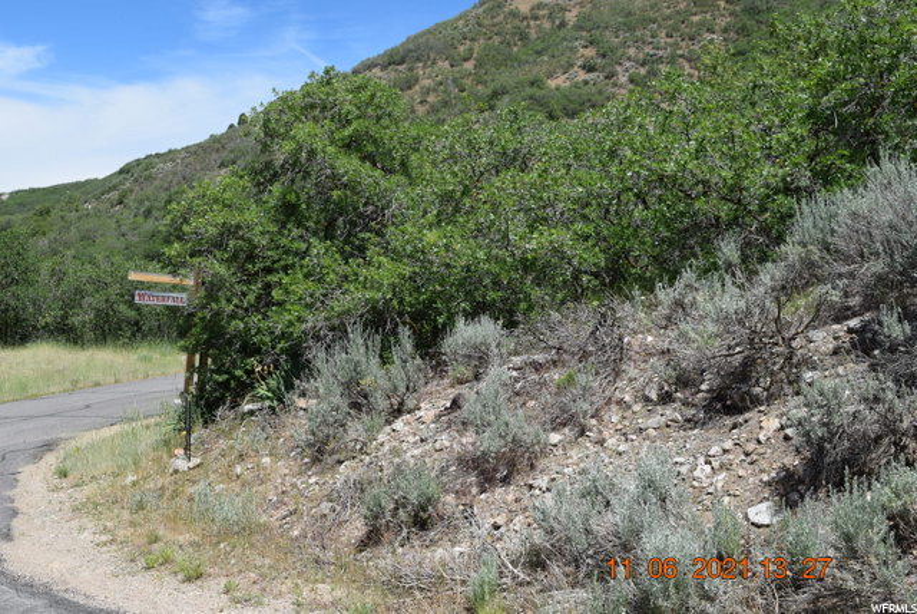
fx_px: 1071
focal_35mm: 42
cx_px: 458
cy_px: 307
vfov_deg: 32.0
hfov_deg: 46.4
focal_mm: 28
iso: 200
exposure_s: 1/400
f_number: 10
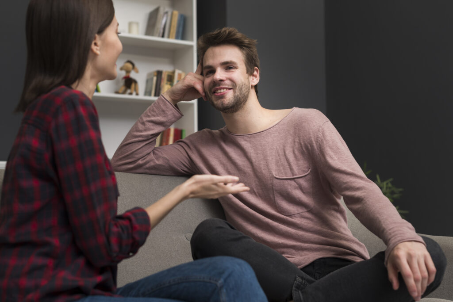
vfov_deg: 27.0
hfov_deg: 39.6
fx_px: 629
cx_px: 226
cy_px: 151
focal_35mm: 50
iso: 250
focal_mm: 50
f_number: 3.5
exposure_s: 1/160
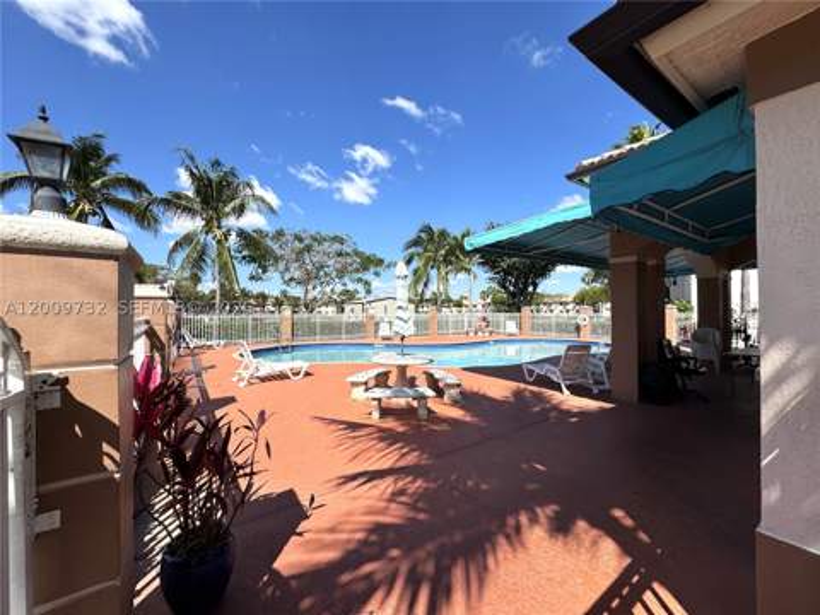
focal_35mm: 14
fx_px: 332
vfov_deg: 85.7
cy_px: 308
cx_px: 410
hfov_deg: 102.1
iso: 50
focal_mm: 2.22
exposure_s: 1/2770
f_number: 2.2
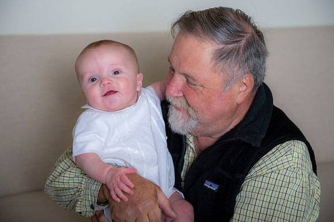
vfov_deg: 19.4
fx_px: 649
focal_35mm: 70
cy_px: 111
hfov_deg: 28.9
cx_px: 167
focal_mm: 70
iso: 250
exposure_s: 1/200
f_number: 4
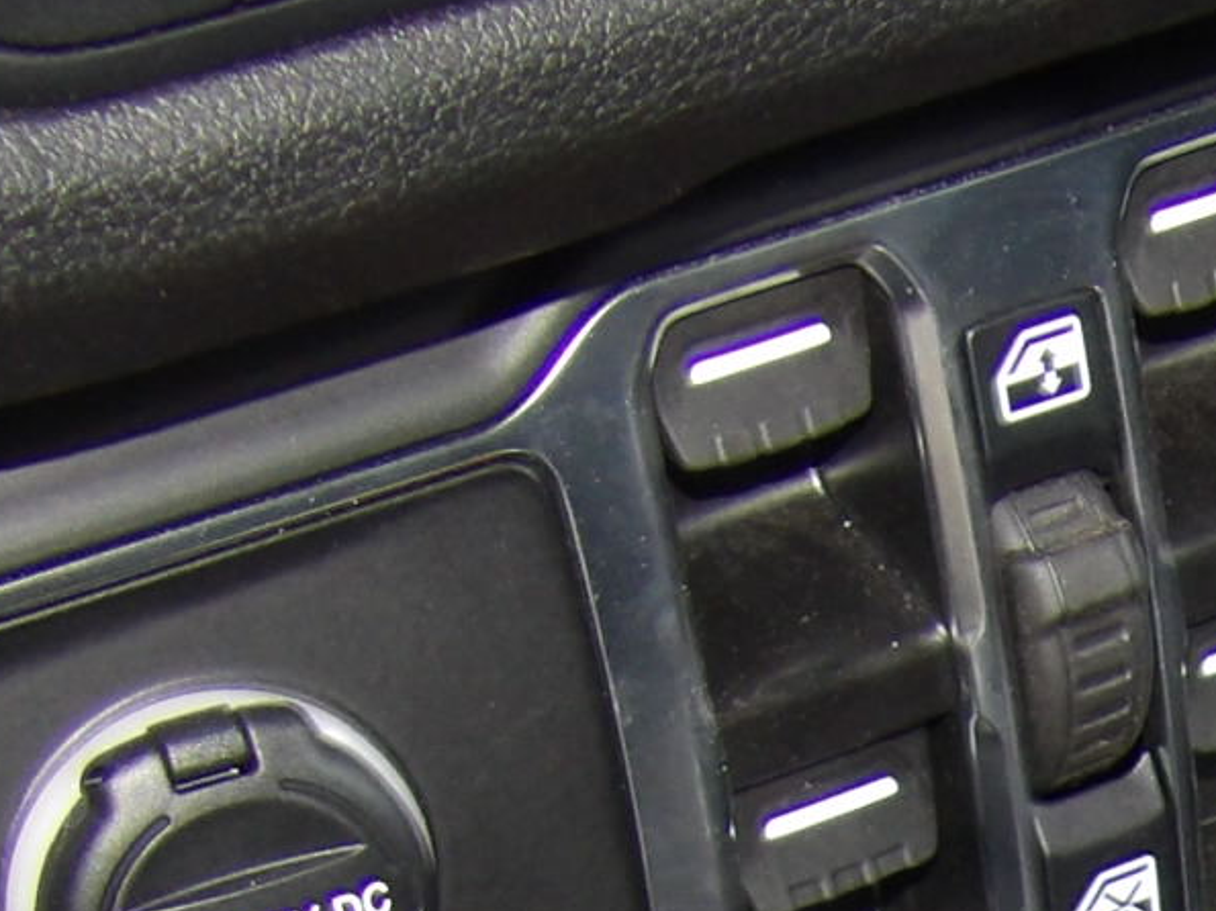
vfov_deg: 8.3
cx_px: 1803
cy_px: 1863
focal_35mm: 170
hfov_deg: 11.2
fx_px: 5971
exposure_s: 1/13
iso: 200
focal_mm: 7
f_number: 3.7
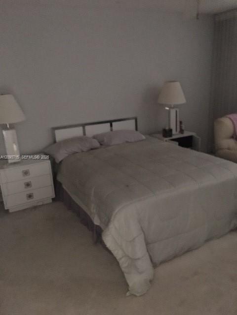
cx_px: 118
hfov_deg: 48.2
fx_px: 265
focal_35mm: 29
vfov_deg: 61.7
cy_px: 158
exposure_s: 1/15
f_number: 2.2
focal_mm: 4.15
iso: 1250
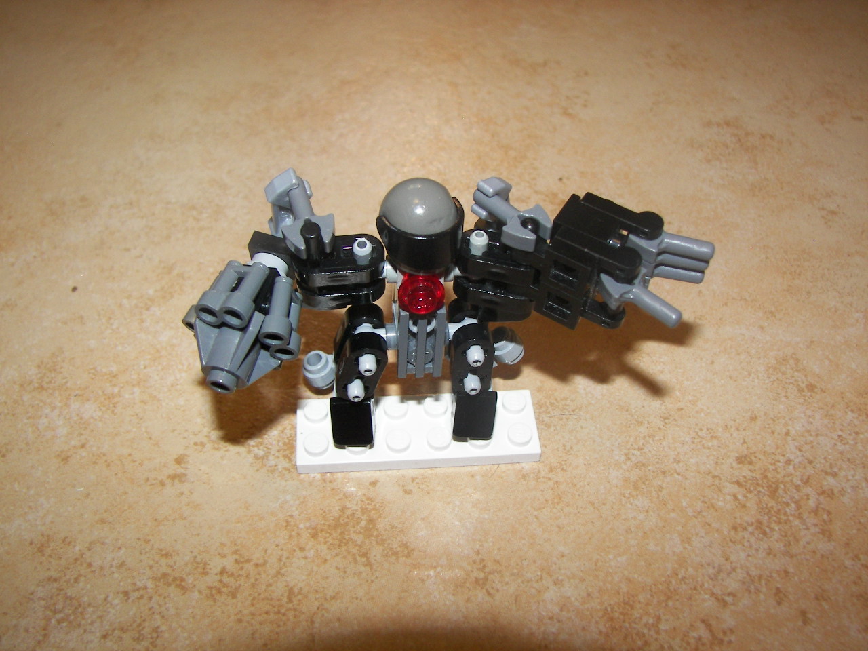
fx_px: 903
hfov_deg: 51.4
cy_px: 326
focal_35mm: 36
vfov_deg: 39.7
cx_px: 434
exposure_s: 1/30
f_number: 2.8
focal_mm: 6
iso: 100
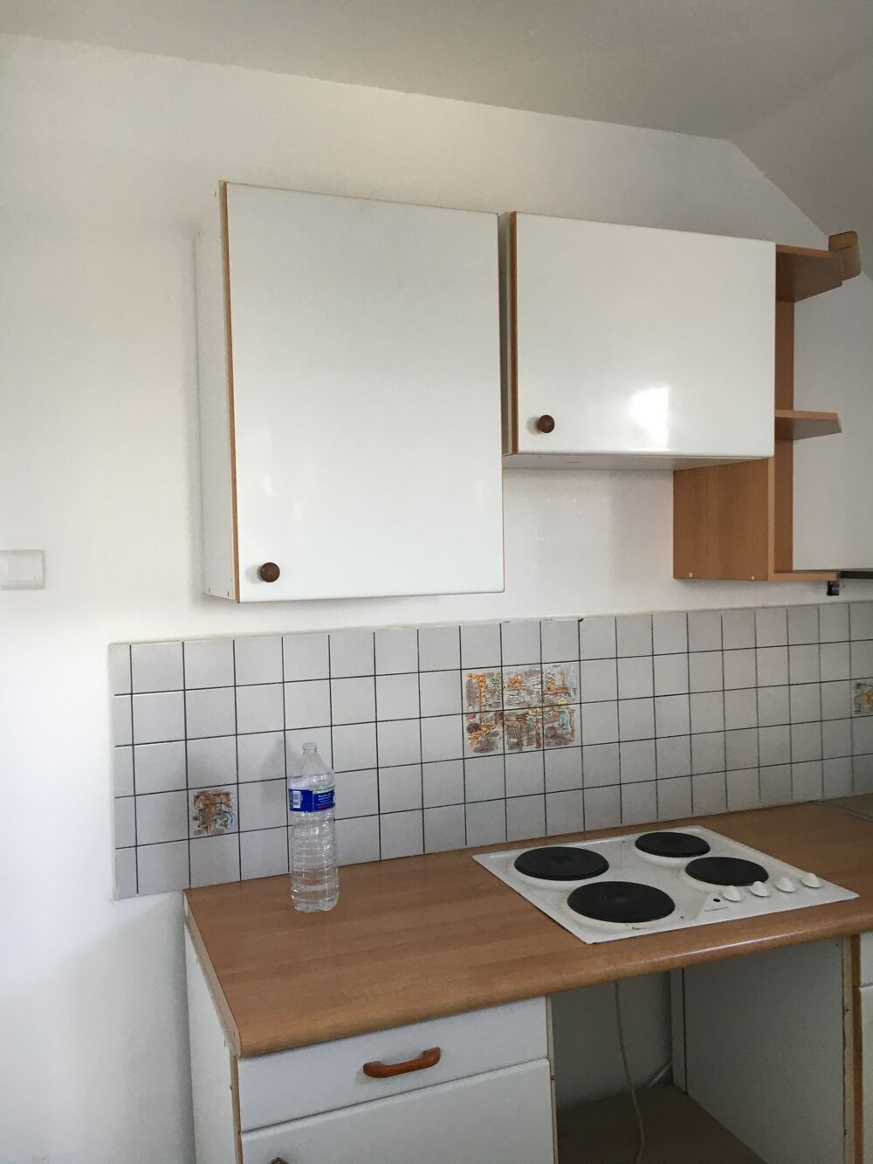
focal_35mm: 29
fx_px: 975
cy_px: 582
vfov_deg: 61.7
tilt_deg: +0.7
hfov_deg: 48.2
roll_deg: +1.2
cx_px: 436
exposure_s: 1/33
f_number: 2.2
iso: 80
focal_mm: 4.15
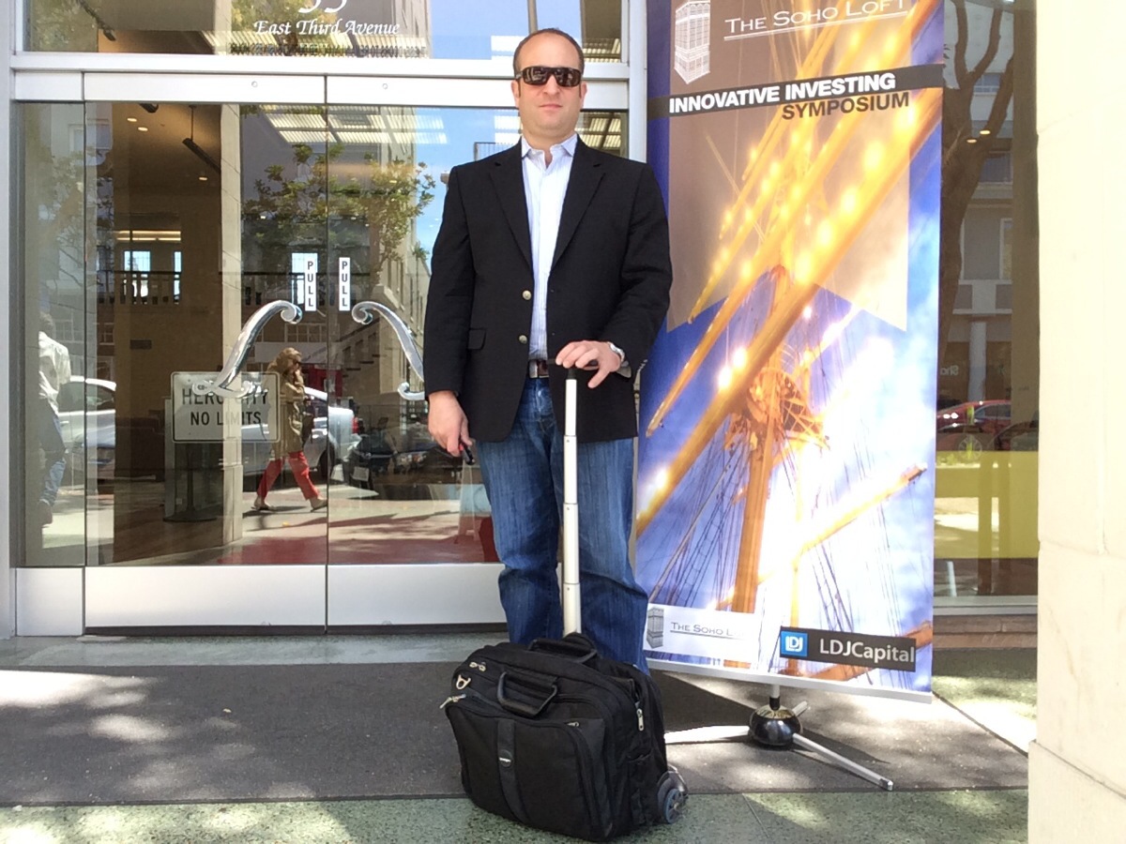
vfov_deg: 42.9
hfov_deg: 55.4
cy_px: 422
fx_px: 1073
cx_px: 563
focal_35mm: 33
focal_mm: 2.15
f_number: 2.4
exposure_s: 1/154
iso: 50
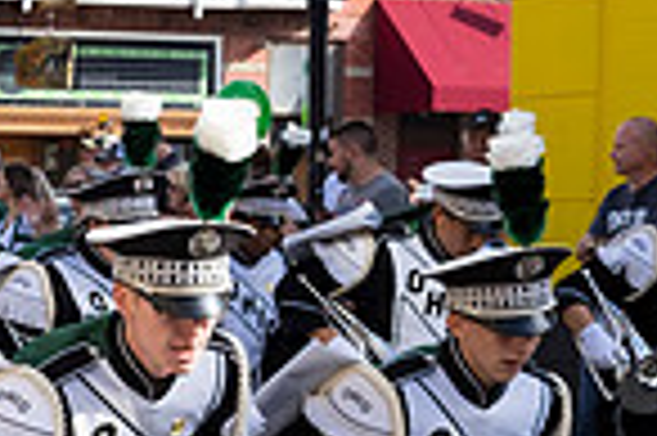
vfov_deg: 8.1
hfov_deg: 12.1
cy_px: 775
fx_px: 2971
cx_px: -302
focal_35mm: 163
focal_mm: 27
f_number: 7.1
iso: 400
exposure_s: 1/320
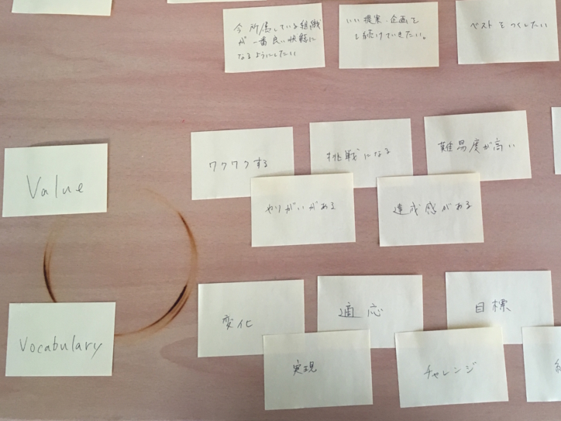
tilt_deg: -81.4
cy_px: 124
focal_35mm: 41
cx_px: 386
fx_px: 664
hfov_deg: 44.9
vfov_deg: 34.6
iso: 80
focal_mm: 4.15
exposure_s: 1/30
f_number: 2.2
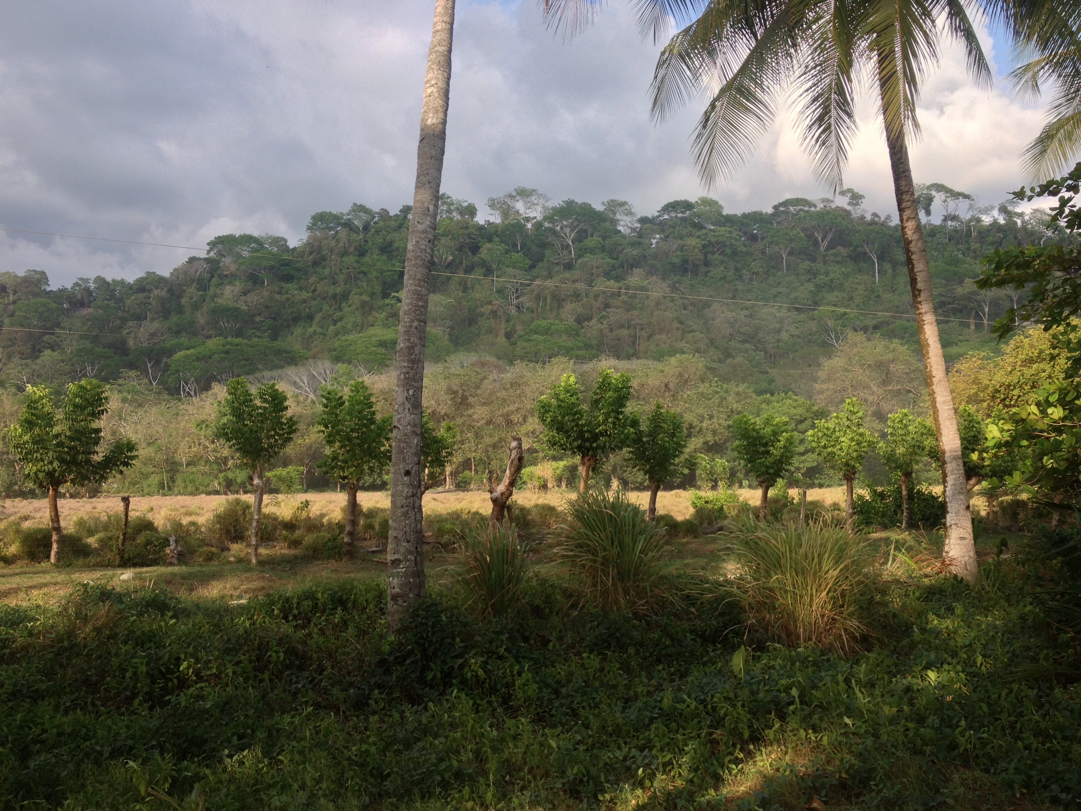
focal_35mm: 35
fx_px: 1093
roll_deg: -0.3
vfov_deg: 40.7
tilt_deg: +2.0
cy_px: 406
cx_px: 540
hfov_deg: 52.6
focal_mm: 4.28
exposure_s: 1/756
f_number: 2.4
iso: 50
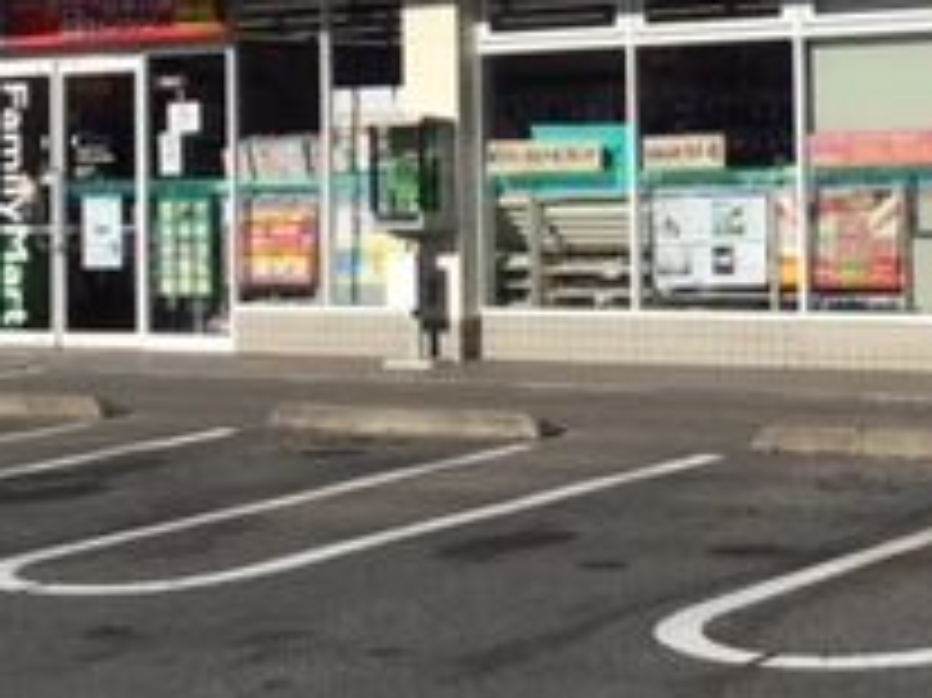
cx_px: 639
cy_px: 59
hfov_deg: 20.4
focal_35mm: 96
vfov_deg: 15.2
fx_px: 2583
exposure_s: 1/3021
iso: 25
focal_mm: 3.3
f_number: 2.4
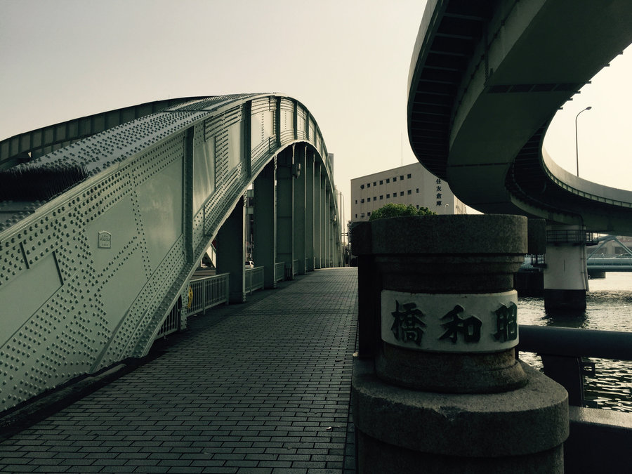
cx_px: 316
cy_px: 237
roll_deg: -2.3
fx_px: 529
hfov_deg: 61.7
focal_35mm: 29
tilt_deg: +3.2
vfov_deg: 48.2
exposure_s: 1/3049
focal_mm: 4.15
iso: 32
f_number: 2.2
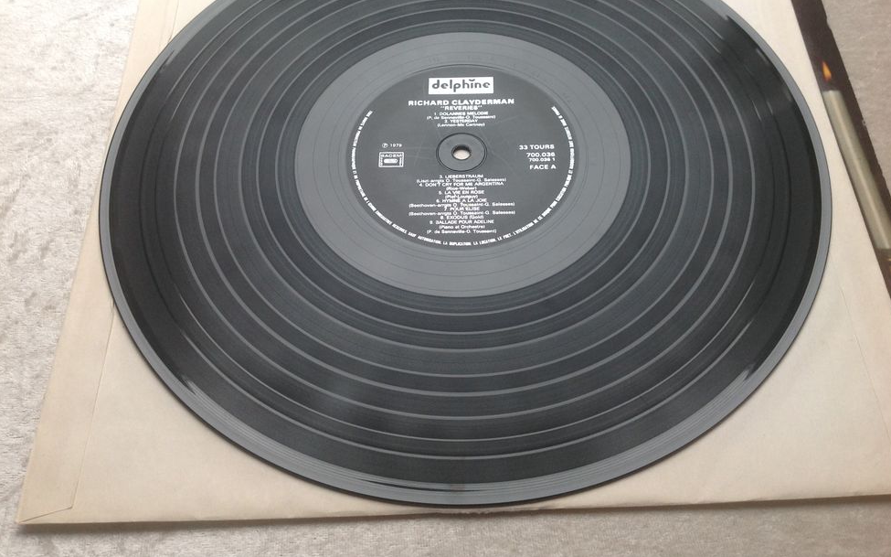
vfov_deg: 33.5
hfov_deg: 51.5
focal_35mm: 38
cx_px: 454
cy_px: 237
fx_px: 923
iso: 64
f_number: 2.4
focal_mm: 4.28
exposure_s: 1/20
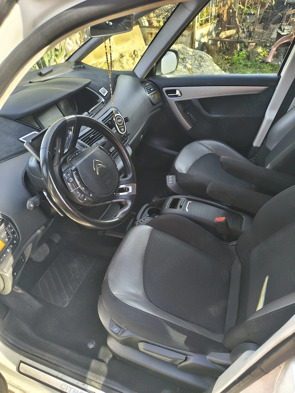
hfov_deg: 56.8
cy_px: 196
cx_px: 148
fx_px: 273
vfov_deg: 71.6
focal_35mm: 24
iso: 220
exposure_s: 1/100
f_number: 1.8
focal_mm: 5.56
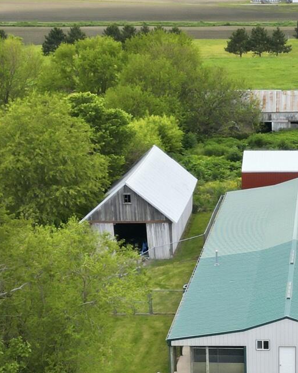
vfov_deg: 20.8
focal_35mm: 91
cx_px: 294
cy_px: 288
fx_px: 1003
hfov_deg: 16.6
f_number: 1.7
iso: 100
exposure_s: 1/1250
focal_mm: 6.7
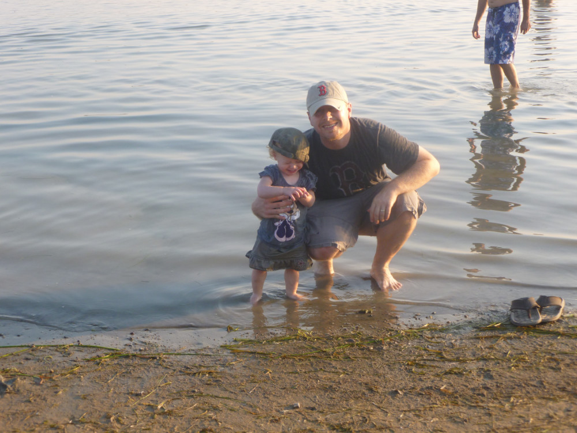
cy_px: 216
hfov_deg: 33.8
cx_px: 288
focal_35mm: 57
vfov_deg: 25.7
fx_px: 950
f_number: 4
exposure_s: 1/200
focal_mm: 10.2
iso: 100
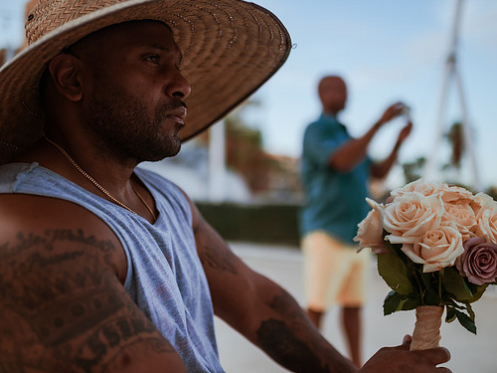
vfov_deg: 36.8
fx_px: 560
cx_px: 250
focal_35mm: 39
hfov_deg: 47.9
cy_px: 184
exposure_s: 1/4000
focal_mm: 35
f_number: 1.4
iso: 250
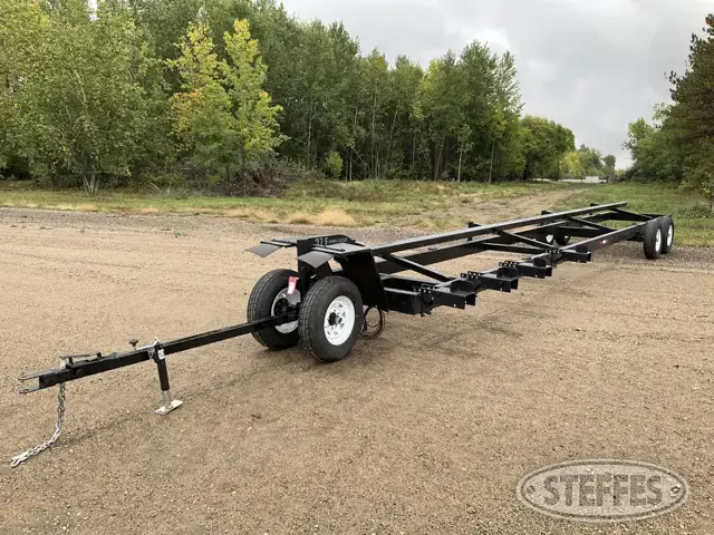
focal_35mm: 29
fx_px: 598
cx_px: 357
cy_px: 268
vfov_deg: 48.2
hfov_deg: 61.7
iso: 25
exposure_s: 1/122
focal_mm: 3
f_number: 1.8
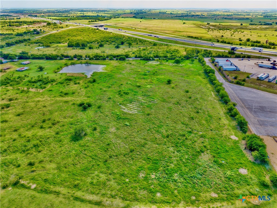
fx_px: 192
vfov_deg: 56.8
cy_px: 104
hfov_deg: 71.6
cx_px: 138
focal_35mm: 24
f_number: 1.8
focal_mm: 8.67
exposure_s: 1/120
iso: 350
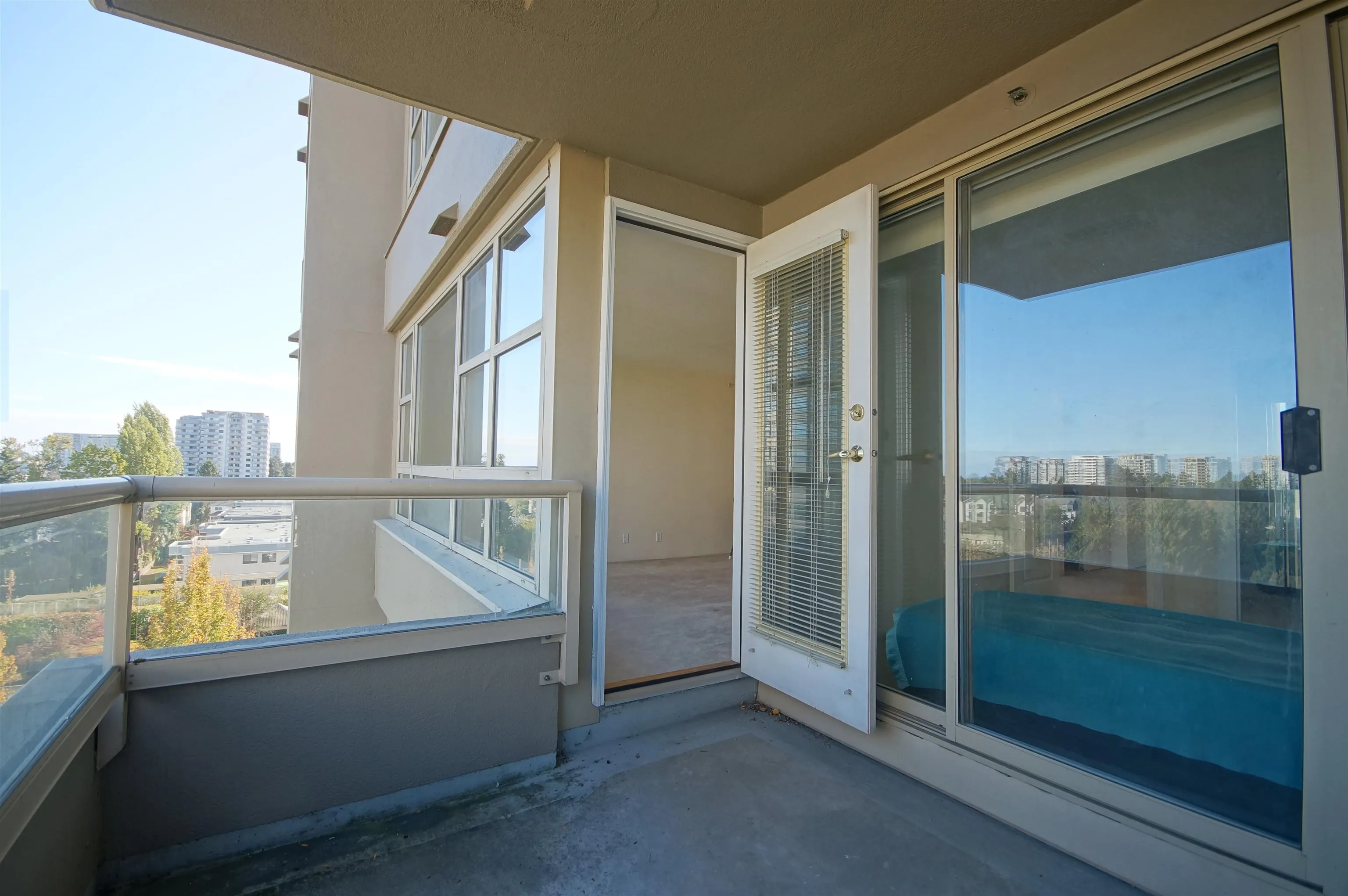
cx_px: 674
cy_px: 448
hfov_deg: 100.5
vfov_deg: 77.2
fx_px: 561
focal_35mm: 15
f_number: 6.3
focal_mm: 10
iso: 400
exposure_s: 1/160
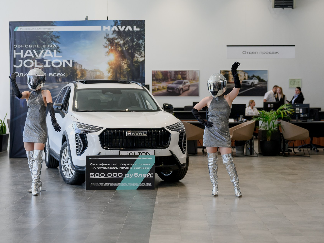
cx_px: 140
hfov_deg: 25.6
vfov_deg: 19.4
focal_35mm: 76
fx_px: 711
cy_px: 118
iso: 500
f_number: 2.8
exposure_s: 1/800
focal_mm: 64
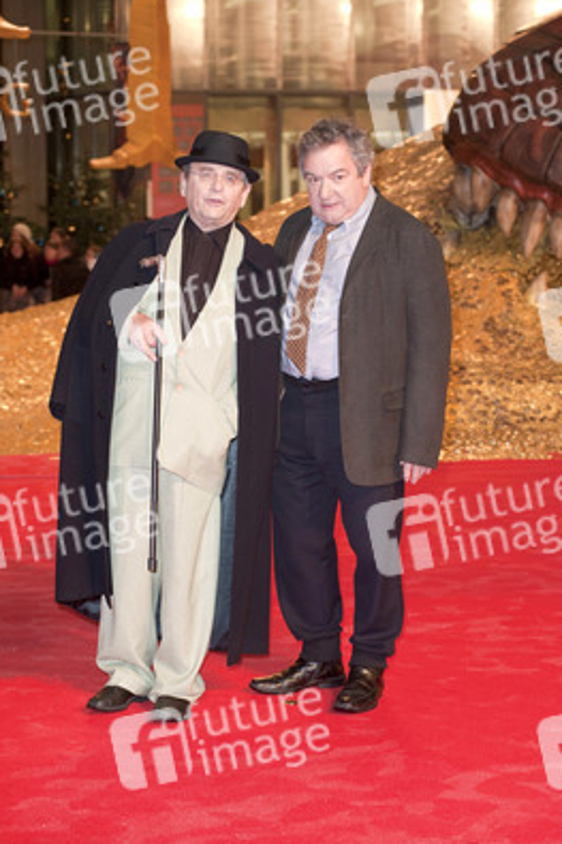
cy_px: 419
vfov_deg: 25.1
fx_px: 1898
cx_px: 283
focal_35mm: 81
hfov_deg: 16.8
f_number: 5.6
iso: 1000
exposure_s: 1/160
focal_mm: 80
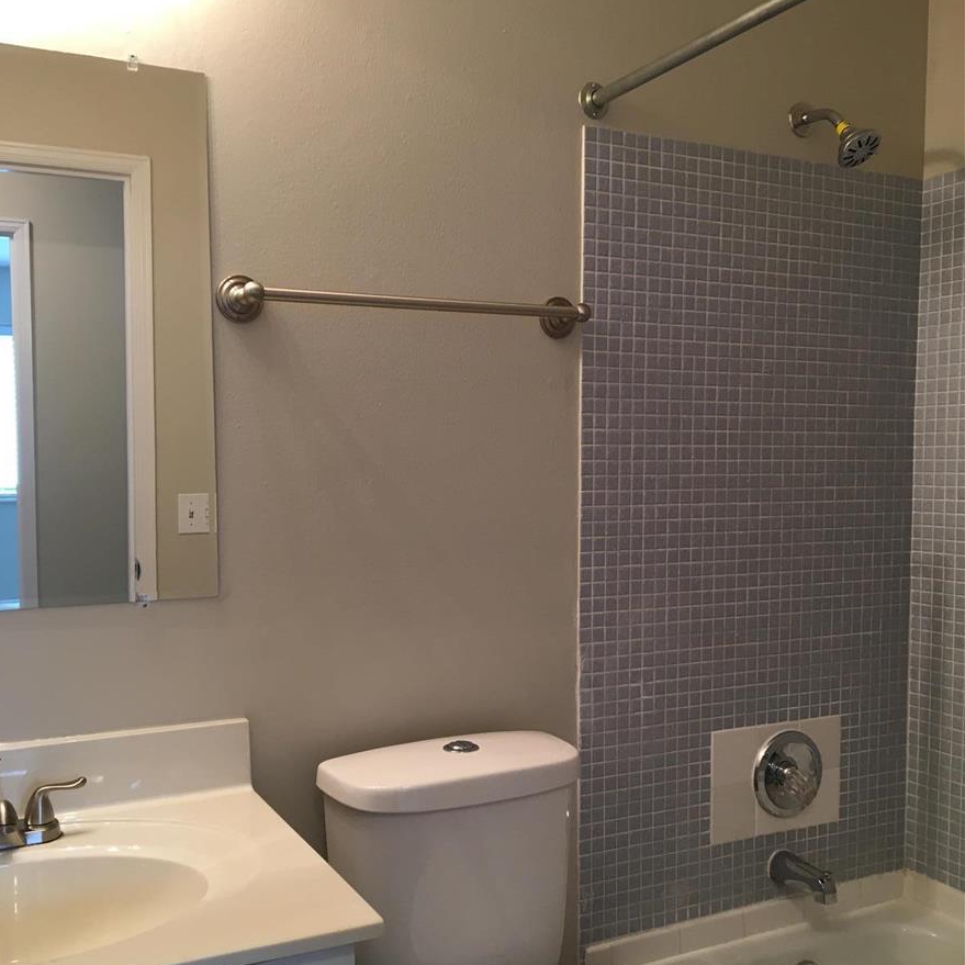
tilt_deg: -5.7
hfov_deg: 47.2
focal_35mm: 35
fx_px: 1104
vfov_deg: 47.1
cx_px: 472
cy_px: 532
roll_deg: -1.0
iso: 50
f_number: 2.2
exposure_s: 1/30
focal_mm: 4.15
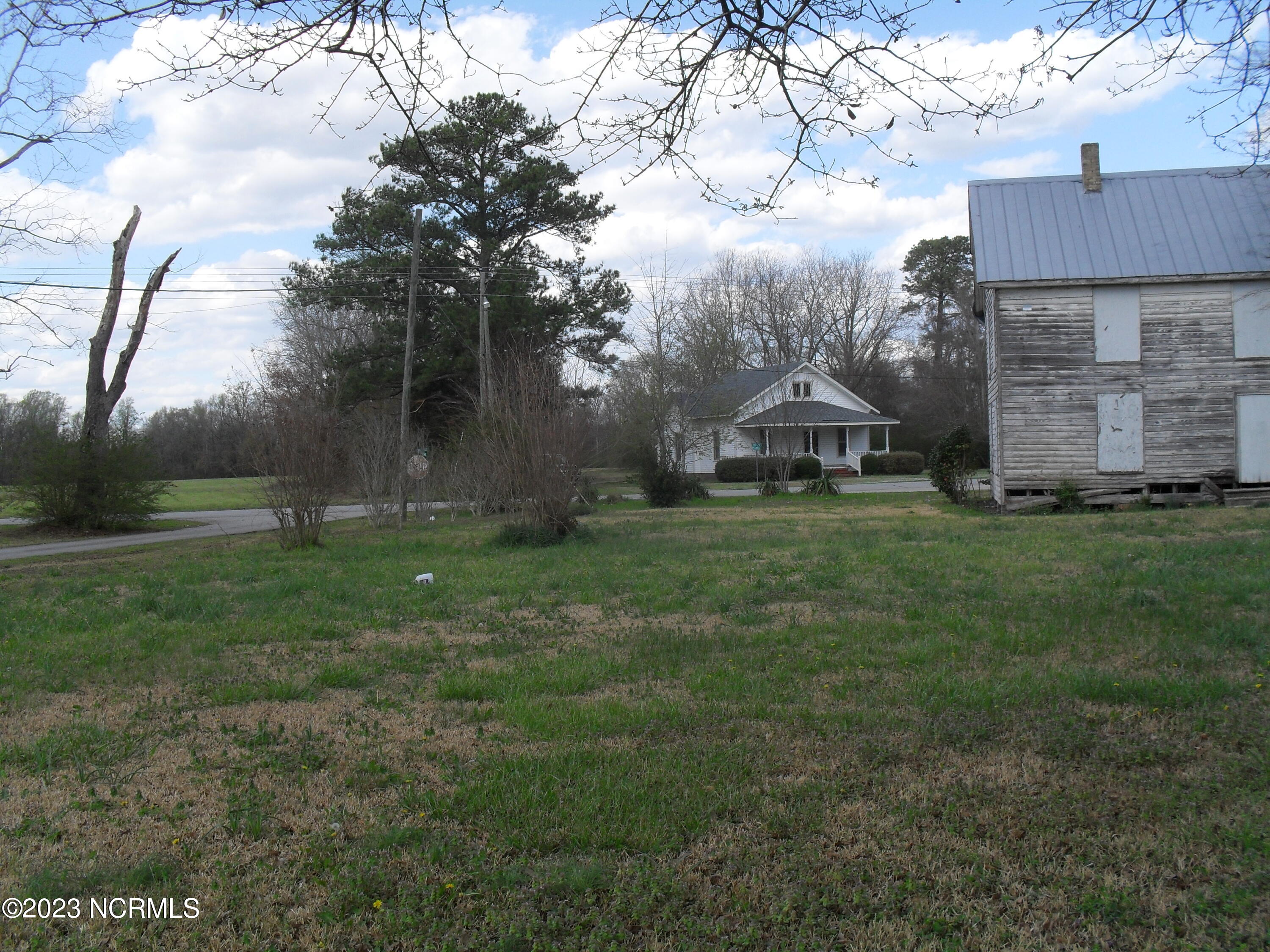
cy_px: 476
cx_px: 635
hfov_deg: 52.6
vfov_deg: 40.7
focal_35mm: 35
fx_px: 1284
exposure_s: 1/180
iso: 100
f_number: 8.4
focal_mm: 6.3
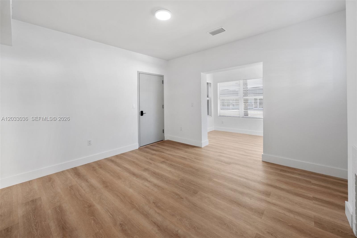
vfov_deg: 81.2
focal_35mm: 14
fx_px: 139
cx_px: 178
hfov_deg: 104.3
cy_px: 119
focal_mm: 14
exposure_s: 1/10
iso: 320
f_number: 7.1
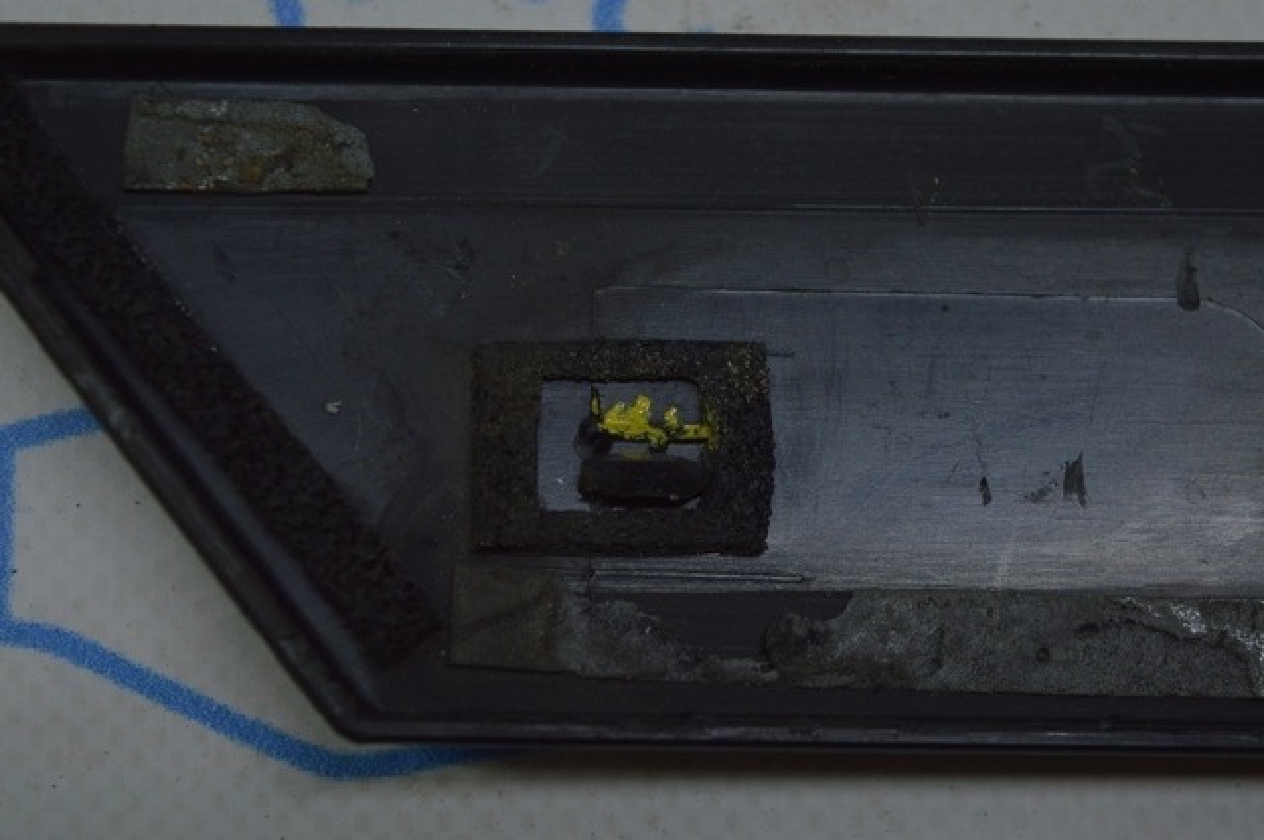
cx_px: 632
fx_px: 2893
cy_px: 420
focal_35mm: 82
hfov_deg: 24.6
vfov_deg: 16.5
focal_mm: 55
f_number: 5.6
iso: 400
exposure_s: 1/160
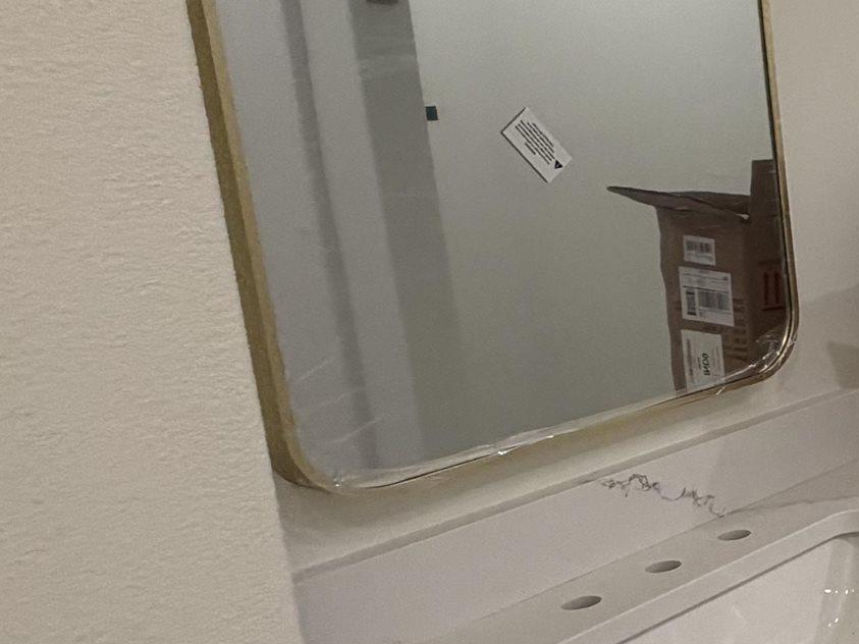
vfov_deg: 28.5
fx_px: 1265
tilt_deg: -12.6
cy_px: 342
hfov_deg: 23.8
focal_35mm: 51
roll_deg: -0.9
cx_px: 1451
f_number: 2.2
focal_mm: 2.22
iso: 250
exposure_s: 1/120
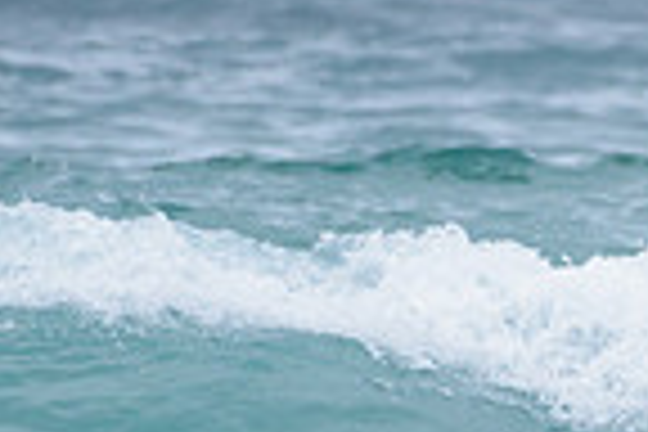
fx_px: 44493
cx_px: 982
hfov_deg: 0.8
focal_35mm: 2472
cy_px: 442
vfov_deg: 0.6
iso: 640
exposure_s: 1/1250
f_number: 5.6
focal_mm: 500
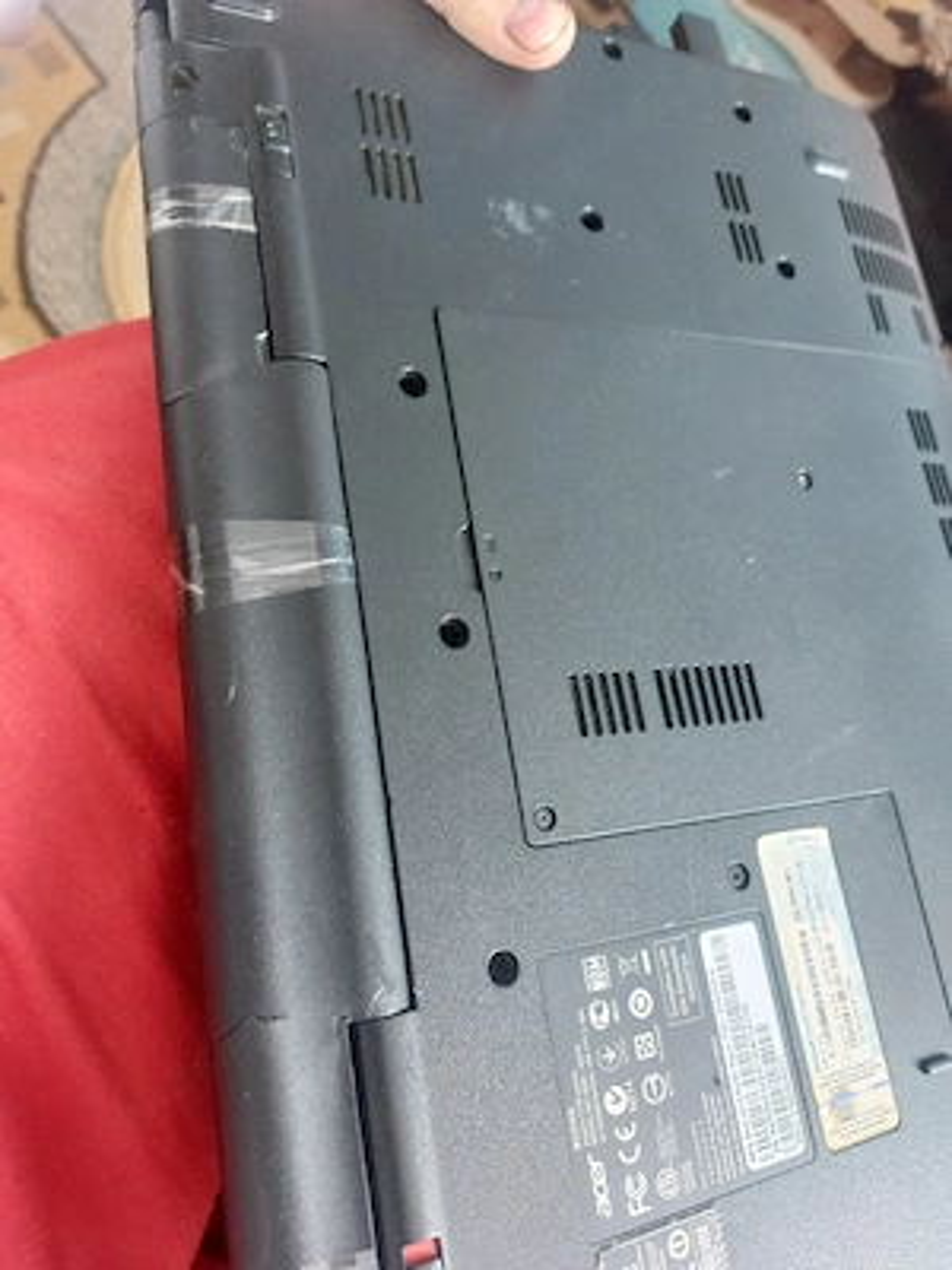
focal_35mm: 25
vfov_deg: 69.4
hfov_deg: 54.9
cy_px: 635
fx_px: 917
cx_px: 476
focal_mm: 5.23
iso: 400
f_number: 1.8
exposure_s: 1/33
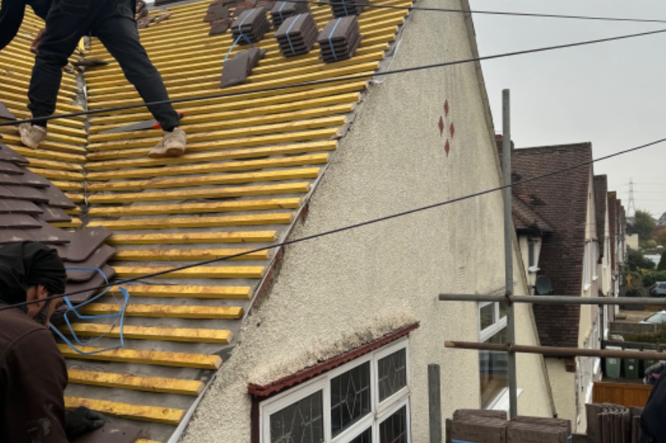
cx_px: 333
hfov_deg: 55.8
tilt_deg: -0.6
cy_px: 242
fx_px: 629
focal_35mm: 34
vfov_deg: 38.8
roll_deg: +0.9
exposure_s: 1/707
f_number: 1.78
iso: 80
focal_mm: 6.76
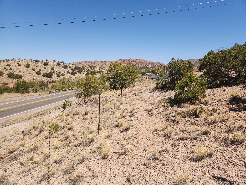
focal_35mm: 23
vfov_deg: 58.9
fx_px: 163
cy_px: 92
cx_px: 123
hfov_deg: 73.9
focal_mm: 5.4
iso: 20
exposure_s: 1/1859
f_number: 1.8
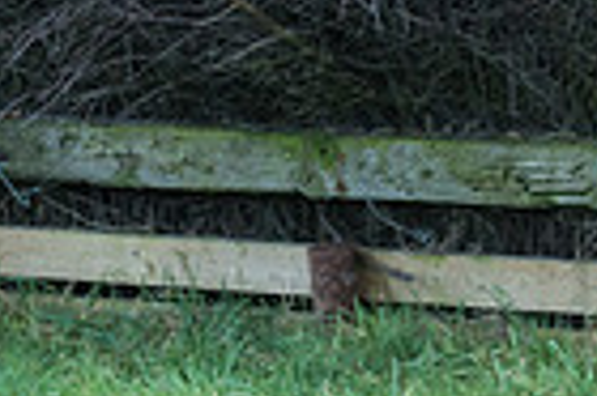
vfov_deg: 3.6
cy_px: -384
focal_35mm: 373
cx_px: -117
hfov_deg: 5.5
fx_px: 6178
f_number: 2.8
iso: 800
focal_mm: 70
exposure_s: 1/1000
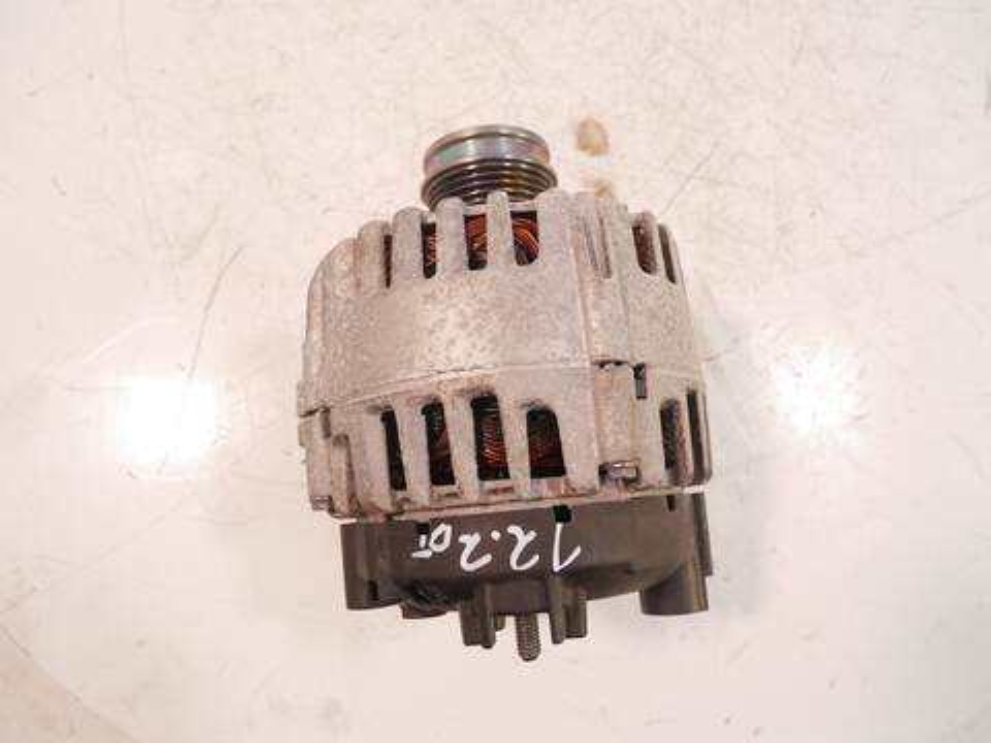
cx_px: 496
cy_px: 372
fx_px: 744
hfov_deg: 67.3
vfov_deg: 53.1
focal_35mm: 26
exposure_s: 1/125
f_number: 3.5
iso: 1250
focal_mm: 13
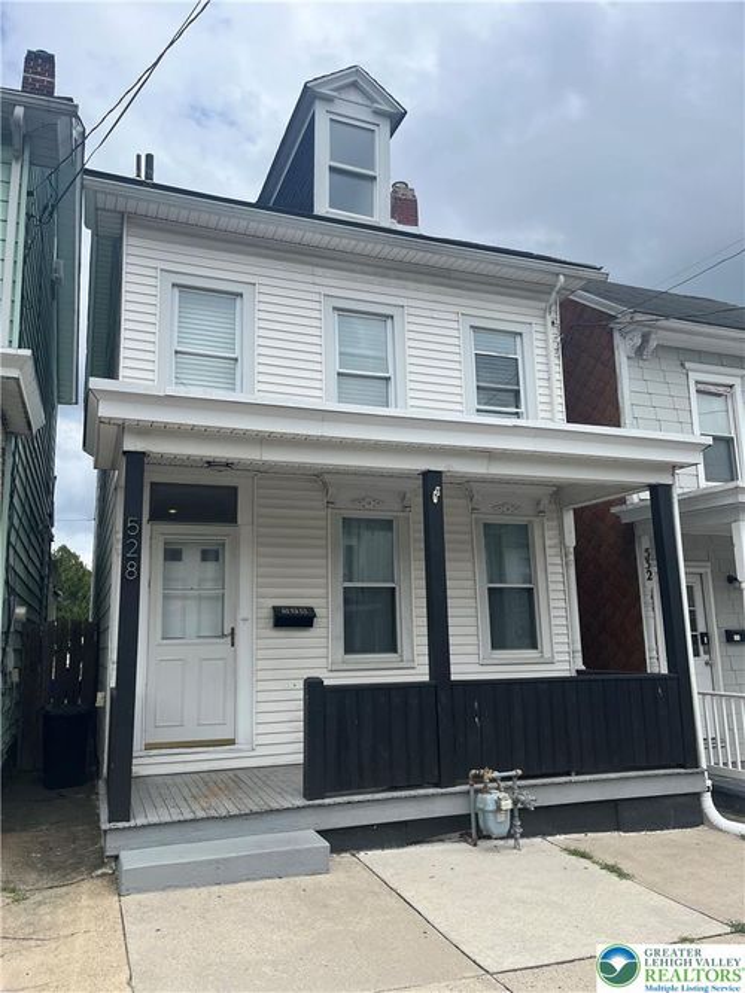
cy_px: 496
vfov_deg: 67.3
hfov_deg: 53.0
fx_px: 746
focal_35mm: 26
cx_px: 372
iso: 50
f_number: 1.6
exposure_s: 1/2899
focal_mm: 5.1
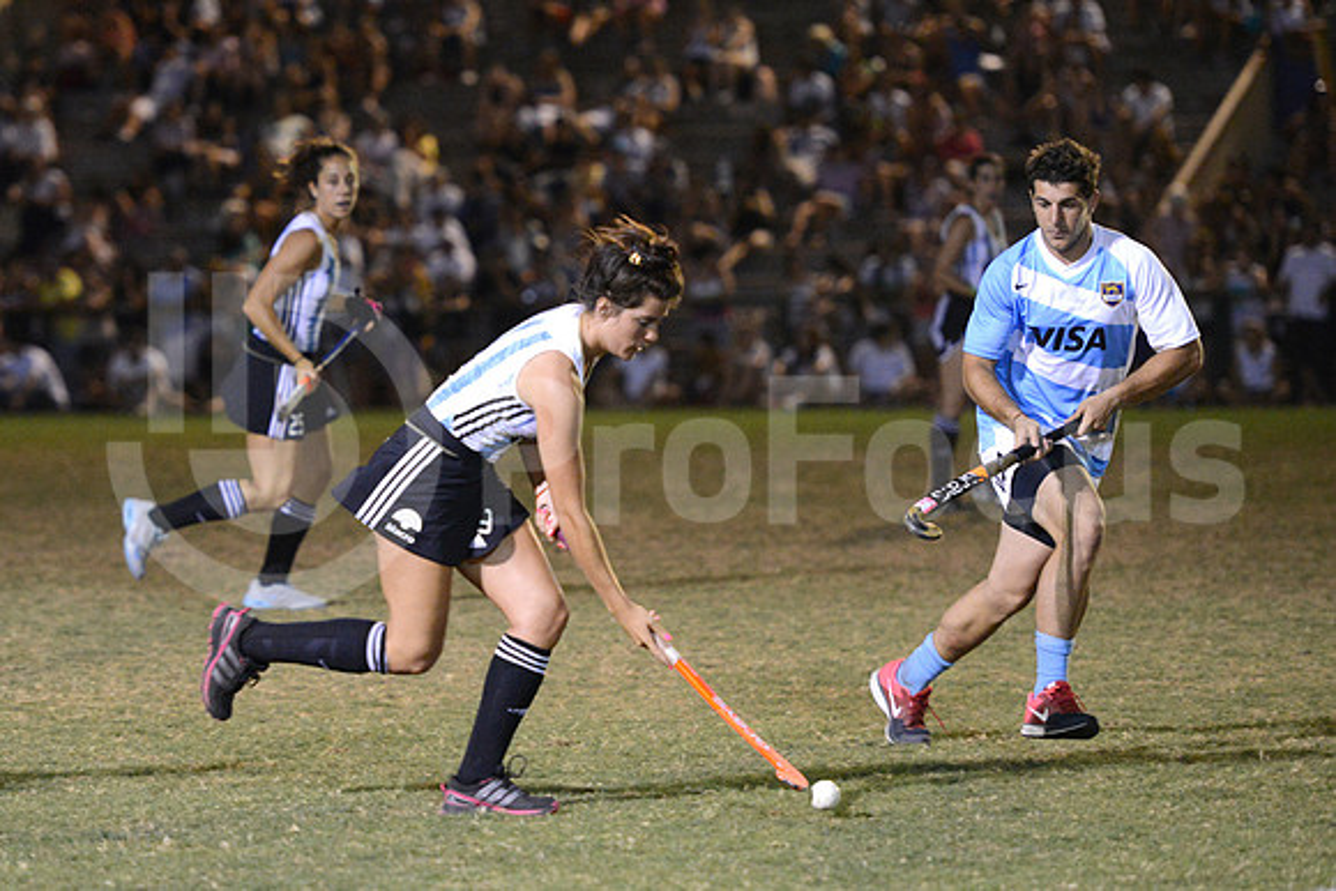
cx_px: 668
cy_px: 446
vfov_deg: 8.3
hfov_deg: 12.4
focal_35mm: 165
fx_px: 6124
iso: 5000
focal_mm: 165
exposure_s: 1/400
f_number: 2.8
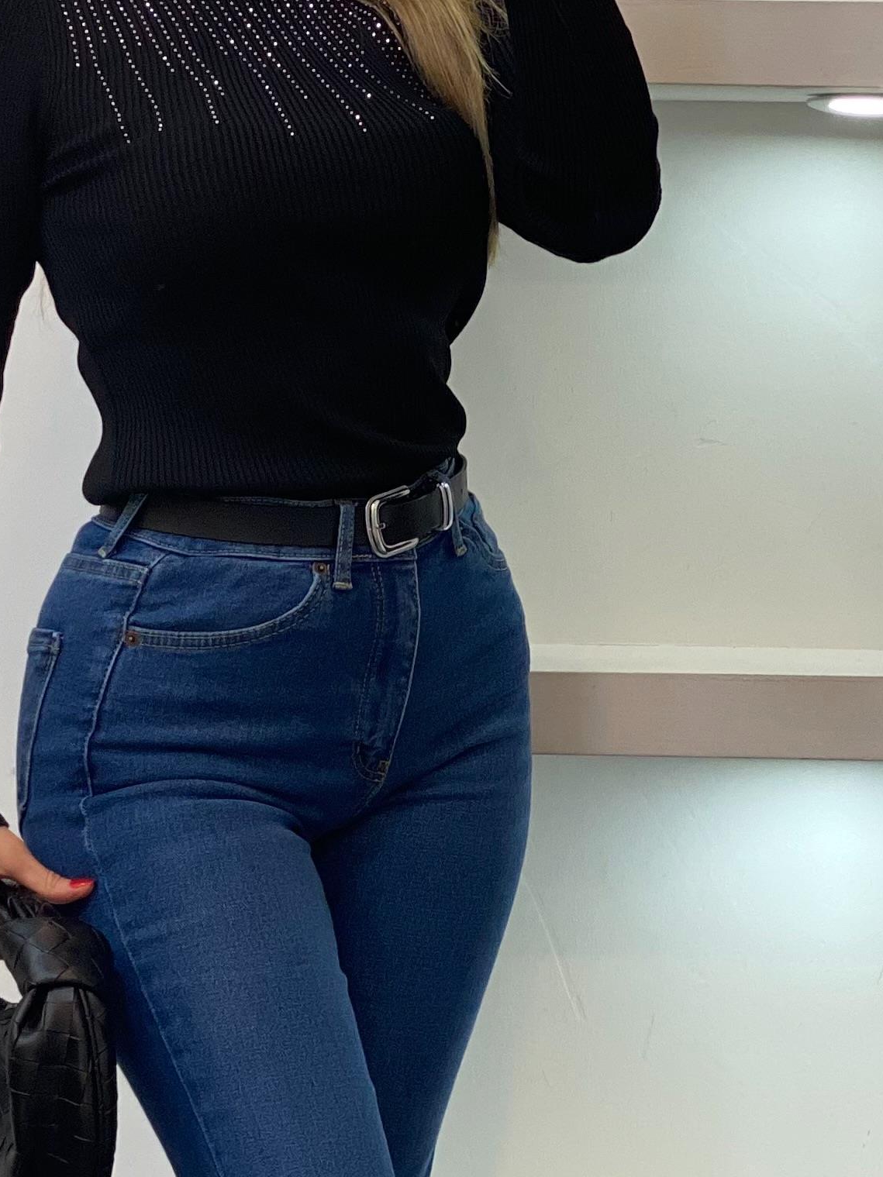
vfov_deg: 14.3
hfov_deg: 10.7
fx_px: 4694
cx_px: 234
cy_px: 755
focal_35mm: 138
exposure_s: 1/100
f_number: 2
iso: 80
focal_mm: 6
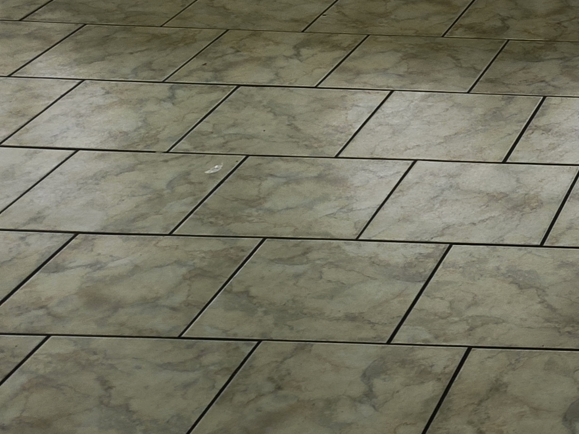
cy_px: -216
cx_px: 952
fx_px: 1589
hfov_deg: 17.7
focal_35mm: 95
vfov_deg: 14.5
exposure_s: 1/50
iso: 80
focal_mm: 4.7
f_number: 1.7
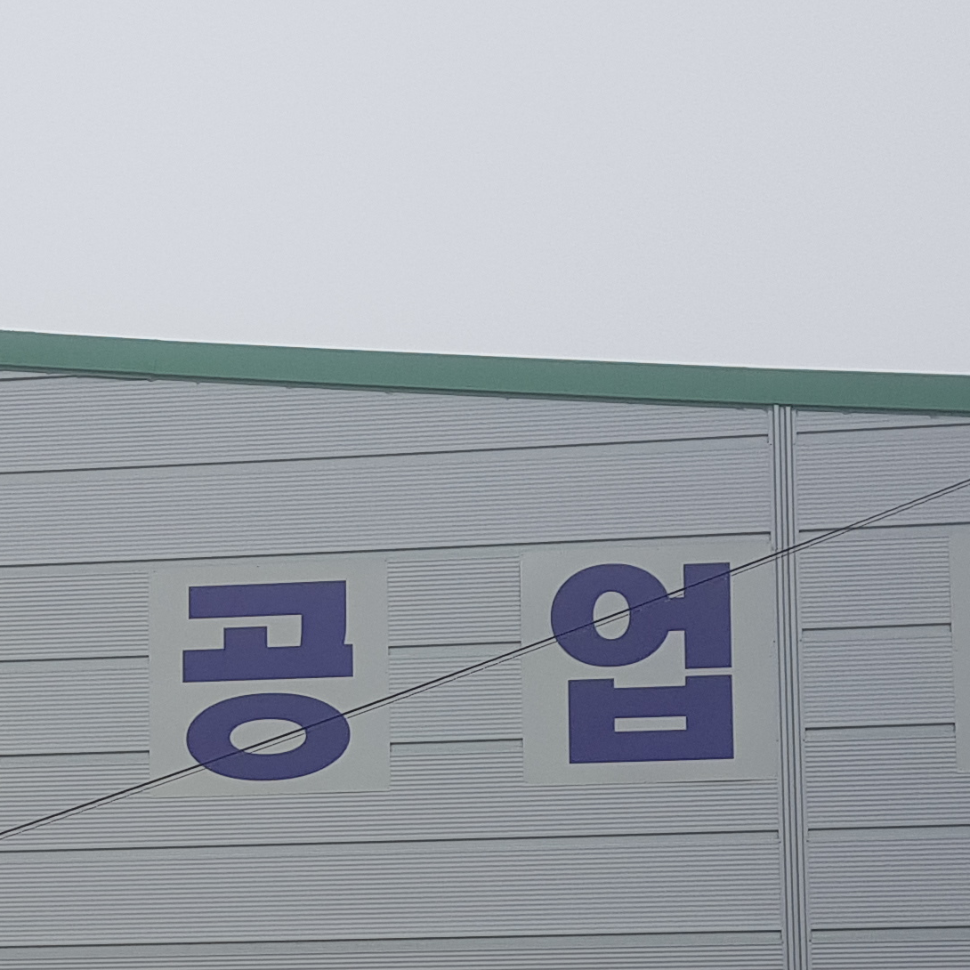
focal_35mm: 85
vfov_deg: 19.6
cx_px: 130
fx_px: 2695
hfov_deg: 20.1
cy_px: 1030
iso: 40
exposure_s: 1/698
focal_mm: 4.2
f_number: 1.7
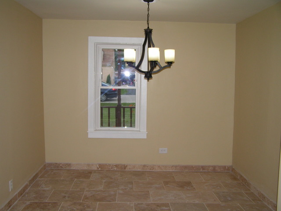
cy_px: 106
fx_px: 308
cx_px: 140
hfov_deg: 49.0
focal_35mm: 38
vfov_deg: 37.7
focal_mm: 6.3
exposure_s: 1/250
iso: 64
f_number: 2.8
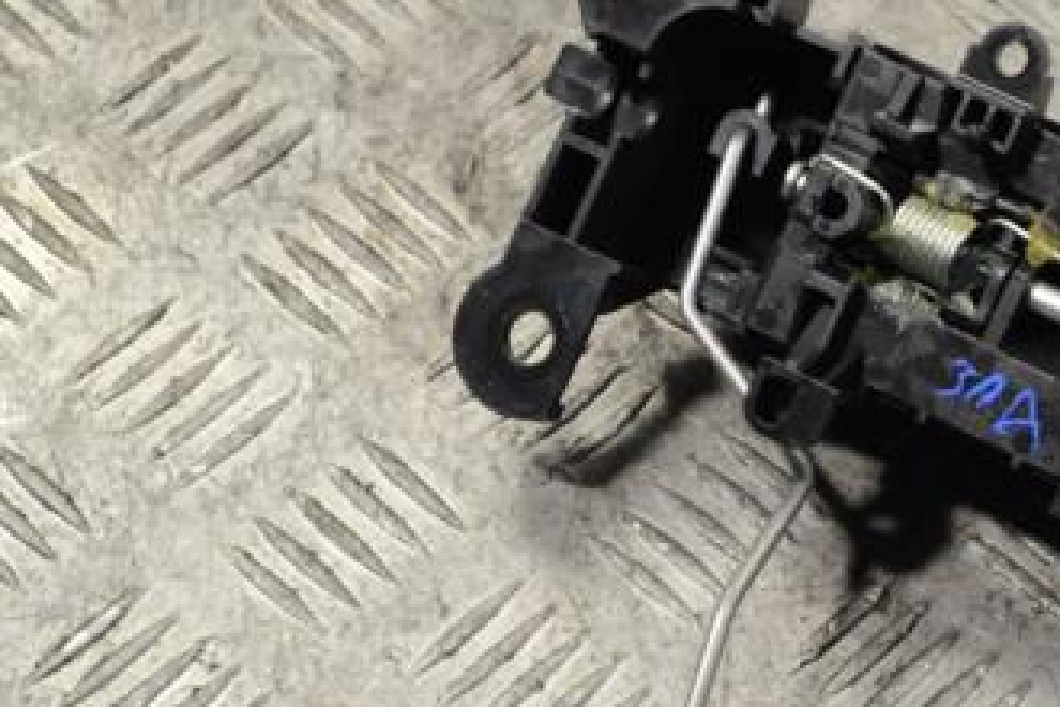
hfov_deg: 15.5
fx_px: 3857
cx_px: 912
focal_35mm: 131
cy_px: 411
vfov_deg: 10.5
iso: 200
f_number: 5.6
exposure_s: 1/30
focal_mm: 48
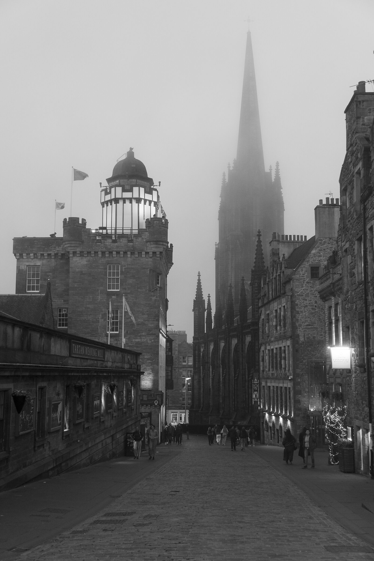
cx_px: 187
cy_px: 280
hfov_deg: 29.9
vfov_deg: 43.6
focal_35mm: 45
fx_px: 701
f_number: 4.5
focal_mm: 30
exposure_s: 1/50
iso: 1000
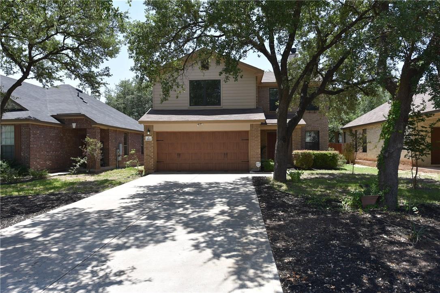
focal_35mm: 24
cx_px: 220
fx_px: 293
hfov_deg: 73.7
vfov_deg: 53.2
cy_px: 146
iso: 200
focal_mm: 24
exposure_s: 1/250
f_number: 8
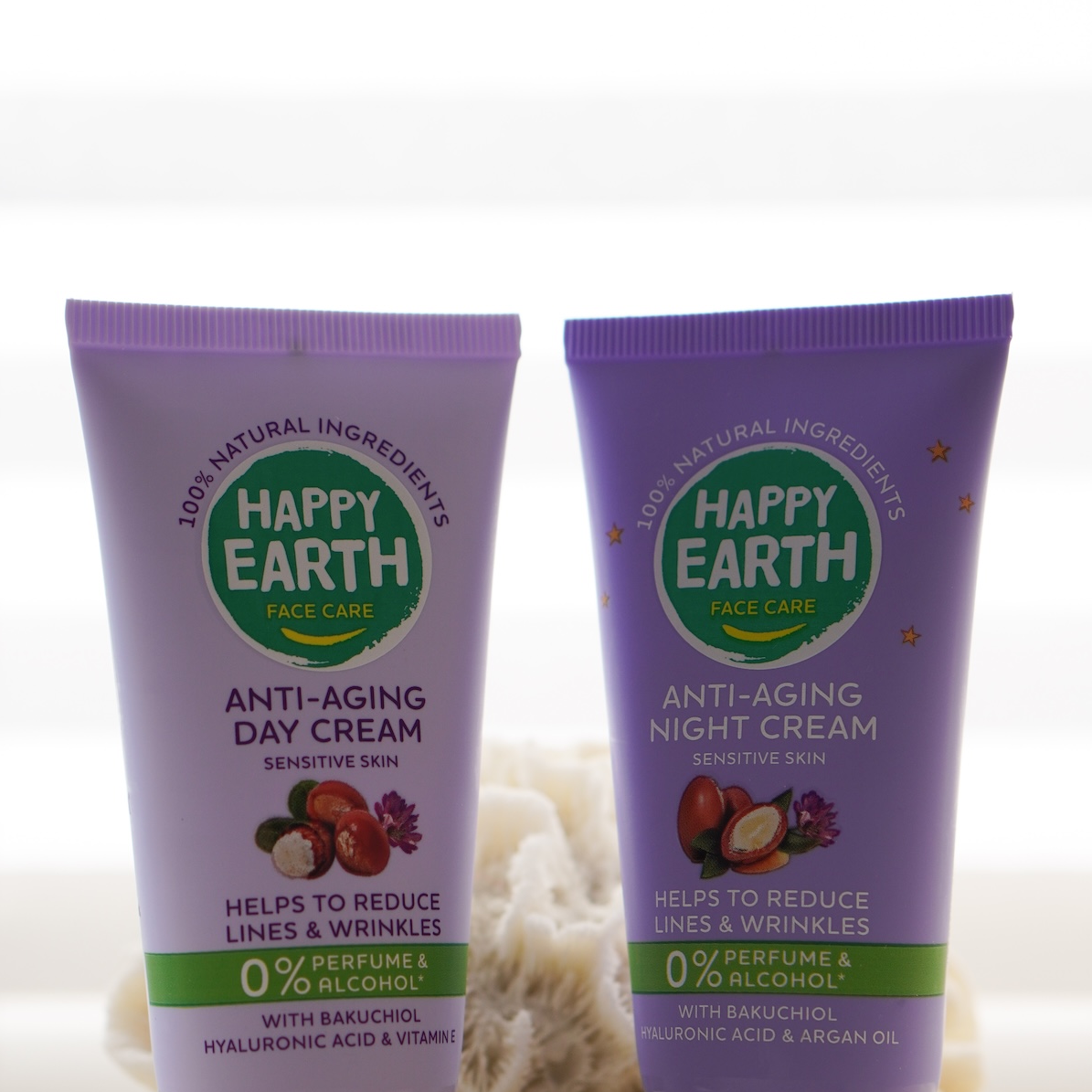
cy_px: 777
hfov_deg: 18.1
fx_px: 3426
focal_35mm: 96
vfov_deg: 18.0
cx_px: 545
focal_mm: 50
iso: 200
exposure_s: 1/250
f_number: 3.5
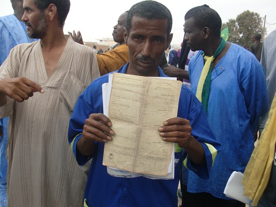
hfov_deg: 51.4
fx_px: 287
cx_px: 138
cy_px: 104
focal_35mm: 36
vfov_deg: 39.6
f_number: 7.9
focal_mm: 6.3
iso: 64
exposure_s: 1/125
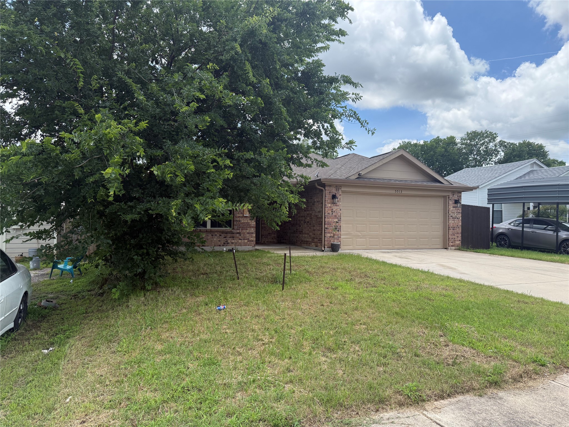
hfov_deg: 71.6
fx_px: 394
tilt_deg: +1.7
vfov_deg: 56.8
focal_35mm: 24
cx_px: 284
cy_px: 214
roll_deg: -0.6
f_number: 1.78
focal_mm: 6.76
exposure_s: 1/3145
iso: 100
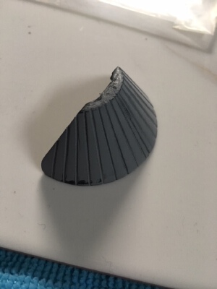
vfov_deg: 61.7
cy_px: 144
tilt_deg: -60.7
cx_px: 108
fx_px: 242
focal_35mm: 29
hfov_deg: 48.2
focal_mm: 4.15
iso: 200
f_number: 2.2
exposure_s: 1/24
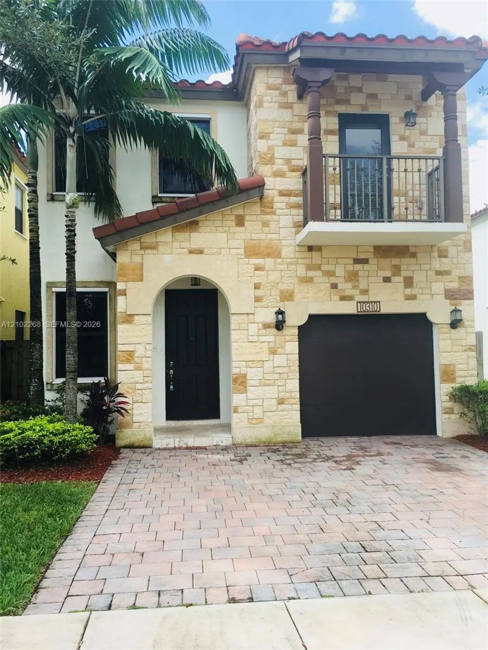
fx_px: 545
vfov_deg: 61.7
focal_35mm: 29
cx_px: 244
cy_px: 325
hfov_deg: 48.2
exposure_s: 1/601
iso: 25
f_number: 2.2
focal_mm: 4.15
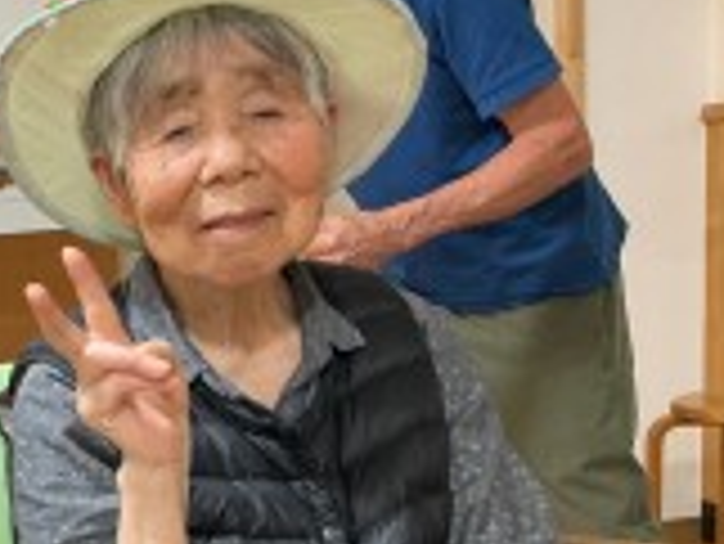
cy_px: 441
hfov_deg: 24.3
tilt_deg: -7.8
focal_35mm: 72
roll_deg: +5.0
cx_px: -166
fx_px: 1507
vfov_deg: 20.2
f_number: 1.8
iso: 125
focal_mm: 3
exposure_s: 1/60
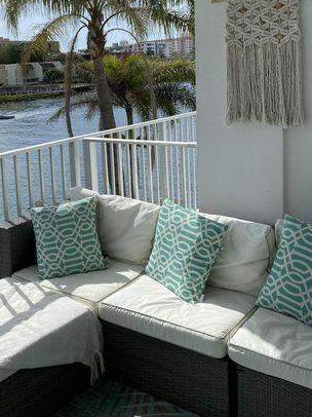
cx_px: 67
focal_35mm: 41
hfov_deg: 34.1
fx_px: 493
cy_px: 129
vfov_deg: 44.9
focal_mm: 4.25
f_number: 1.8
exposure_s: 1/4808
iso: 32
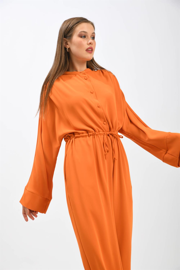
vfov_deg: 28.8
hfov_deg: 19.5
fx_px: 525
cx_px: 90
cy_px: 135
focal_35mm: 70
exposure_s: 1/160
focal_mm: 70
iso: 100
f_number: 9
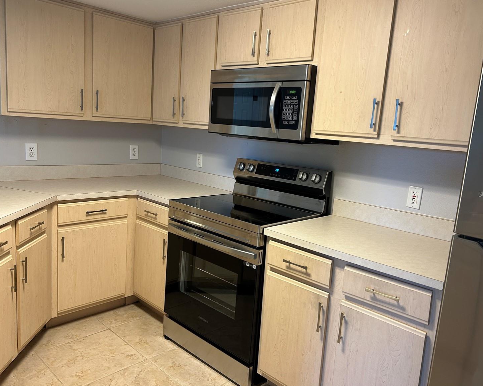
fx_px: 400
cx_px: 243
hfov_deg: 62.2
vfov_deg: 51.5
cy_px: 194
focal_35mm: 28
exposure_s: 1/60
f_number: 1.5
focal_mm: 5.7
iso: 160
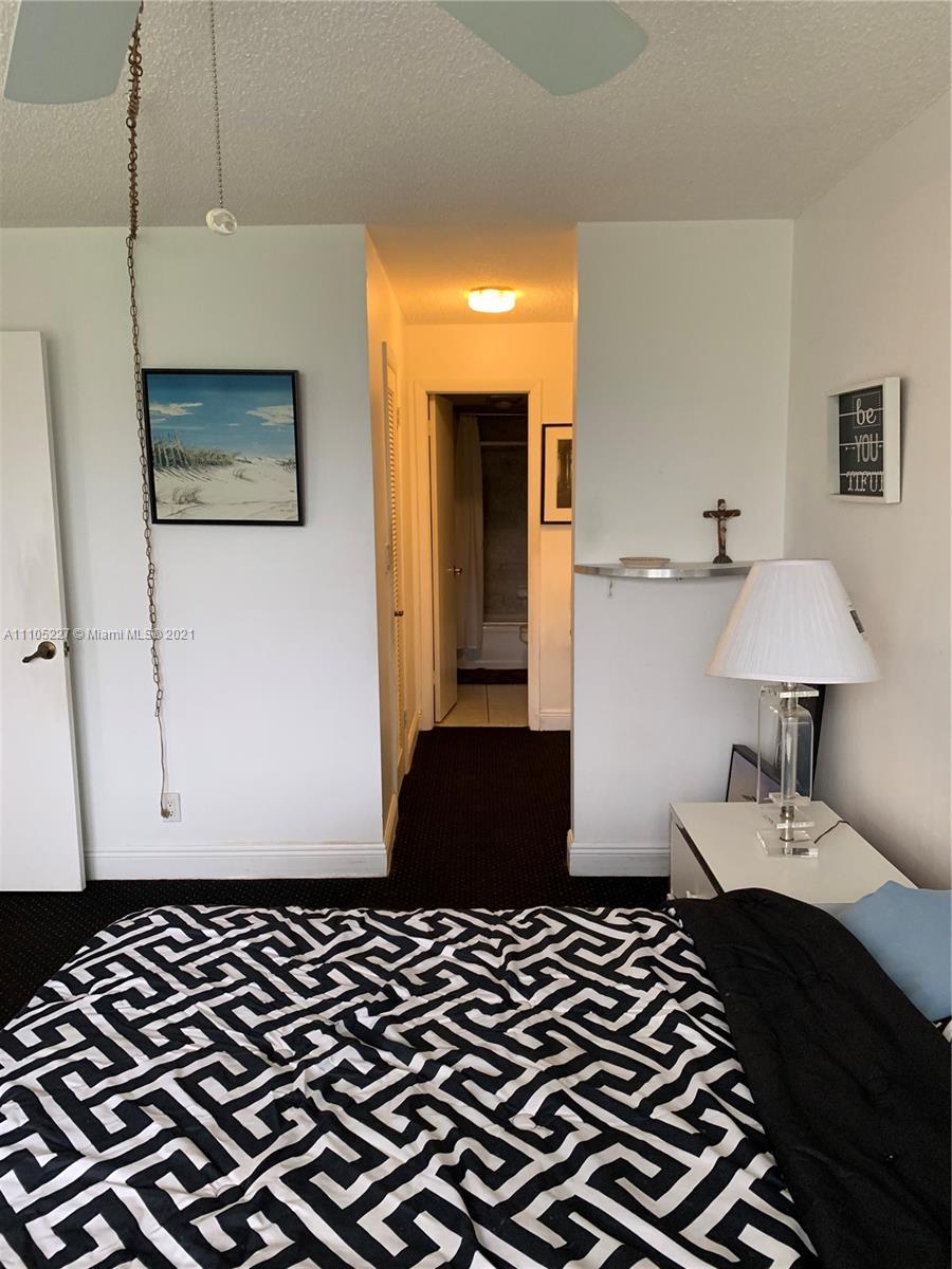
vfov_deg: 67.3
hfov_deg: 53.1
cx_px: 476
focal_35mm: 26
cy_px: 634
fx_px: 953
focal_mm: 4.25
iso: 200
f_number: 1.8
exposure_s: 1/60
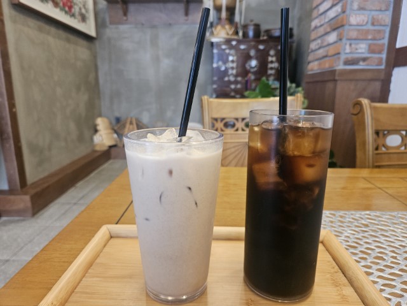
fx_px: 270
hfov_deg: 73.9
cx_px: 204
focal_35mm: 23
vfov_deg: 58.9
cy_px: 153
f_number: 1.8
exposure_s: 1/60
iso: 500
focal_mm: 5.4
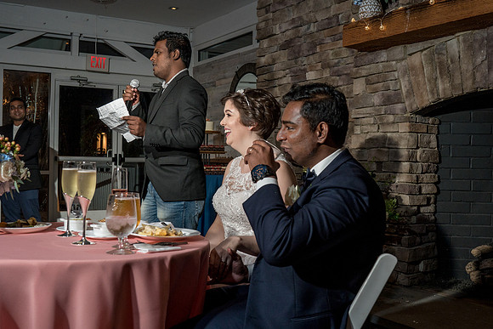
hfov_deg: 47.2
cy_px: 157
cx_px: 249
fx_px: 564
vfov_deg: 32.5
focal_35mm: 41
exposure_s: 1/200
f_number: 5.6
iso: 800
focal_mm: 35
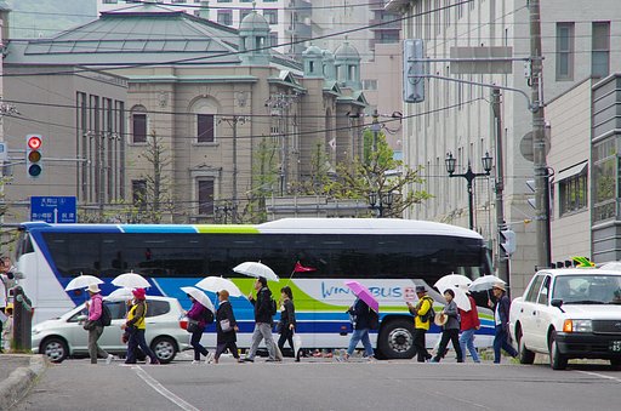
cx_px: 310
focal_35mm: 202
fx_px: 3477
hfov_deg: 10.2
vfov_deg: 6.8
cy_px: 206
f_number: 9
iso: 400
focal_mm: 135
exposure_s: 1/200
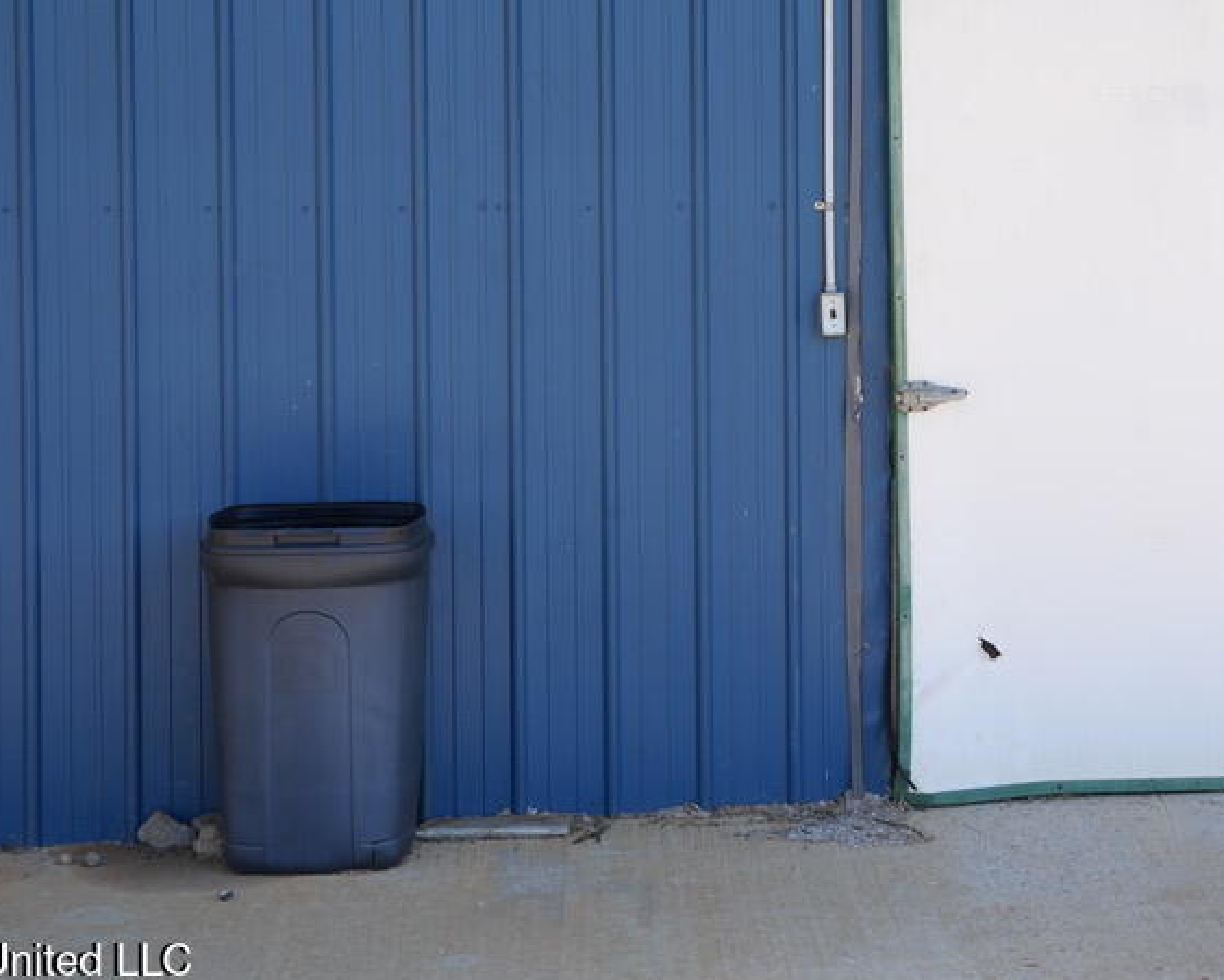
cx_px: 904
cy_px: 246
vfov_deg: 20.0
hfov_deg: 24.8
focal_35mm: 76
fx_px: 2755
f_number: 11
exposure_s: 1/50
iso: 200
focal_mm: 42
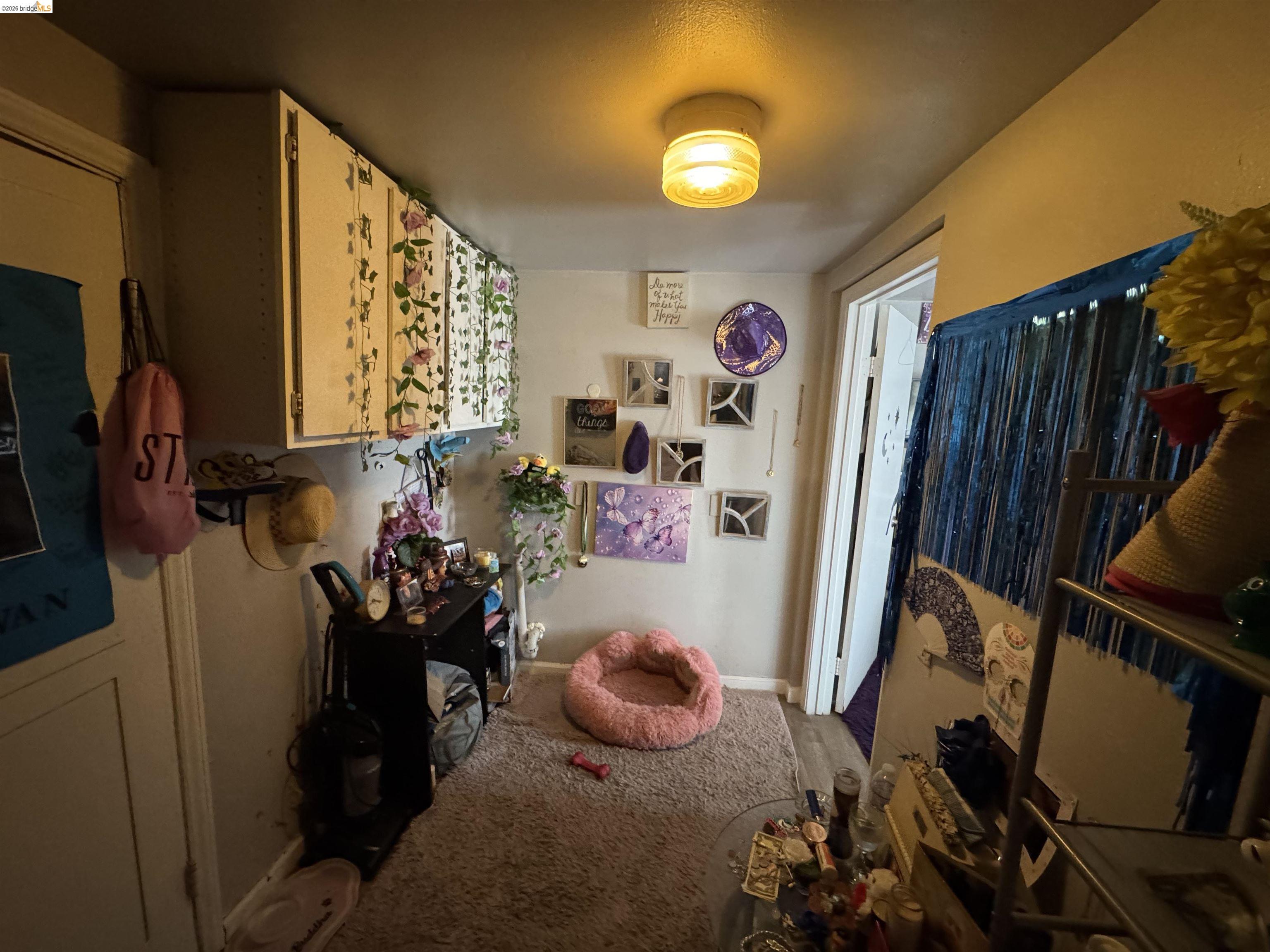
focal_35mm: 14
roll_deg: -2.5
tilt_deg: -9.3
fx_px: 514
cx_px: 635
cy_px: 476
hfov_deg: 102.1
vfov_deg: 85.7
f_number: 2.2
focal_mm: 2.22
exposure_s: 1/60
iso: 1000
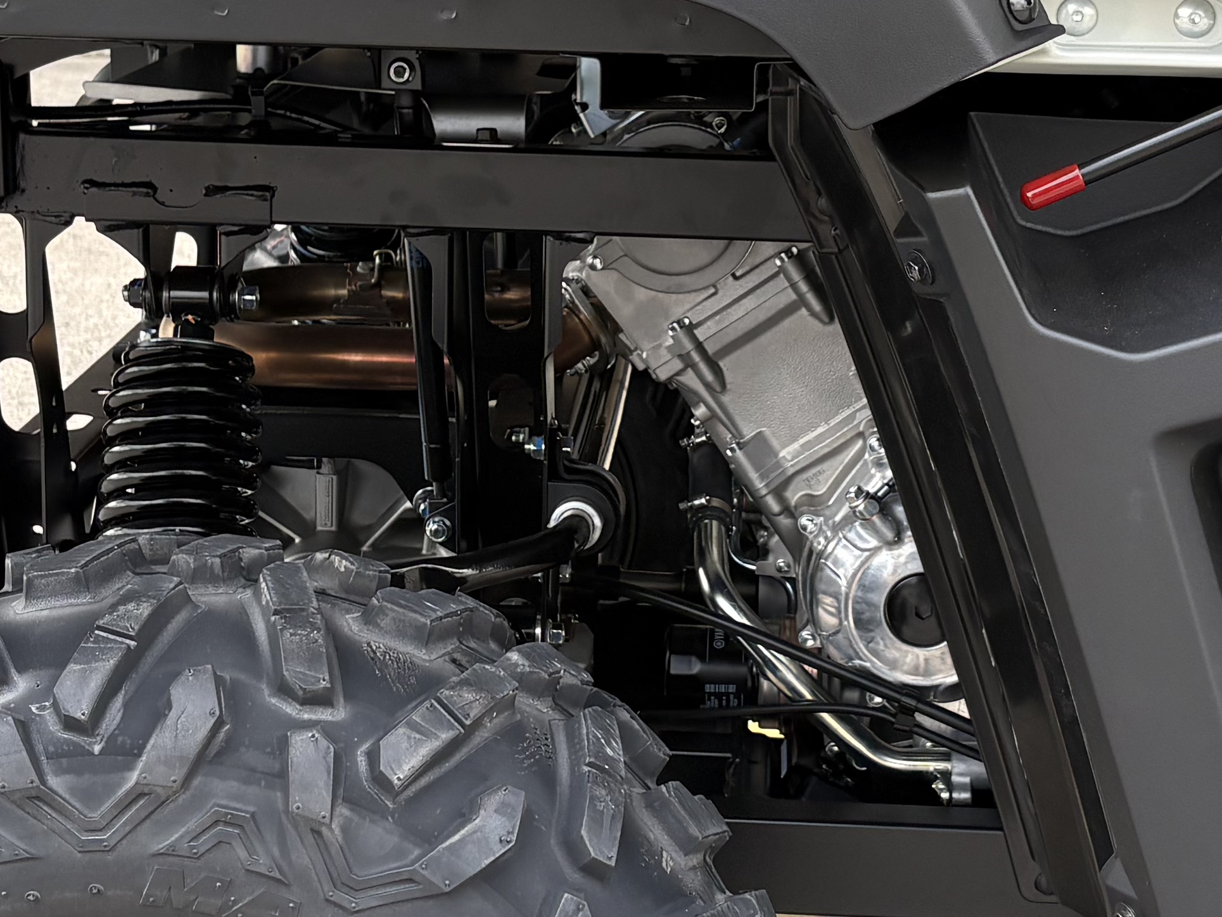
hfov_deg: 25.3
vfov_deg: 19.1
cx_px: 644
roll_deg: -0.3
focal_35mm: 77
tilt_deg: -12.5
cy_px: 349
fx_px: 2718
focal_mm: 5.96
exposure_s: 1/539
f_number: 1.6
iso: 50
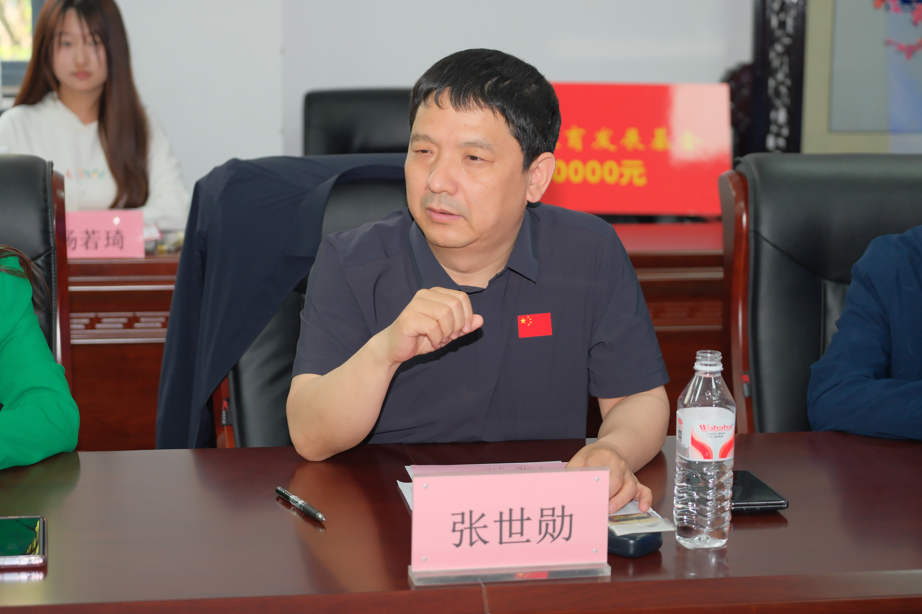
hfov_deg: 26.0
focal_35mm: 78
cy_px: 307
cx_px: 461
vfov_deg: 17.5
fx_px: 1998
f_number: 2.8
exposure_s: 1/160
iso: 500
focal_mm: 52
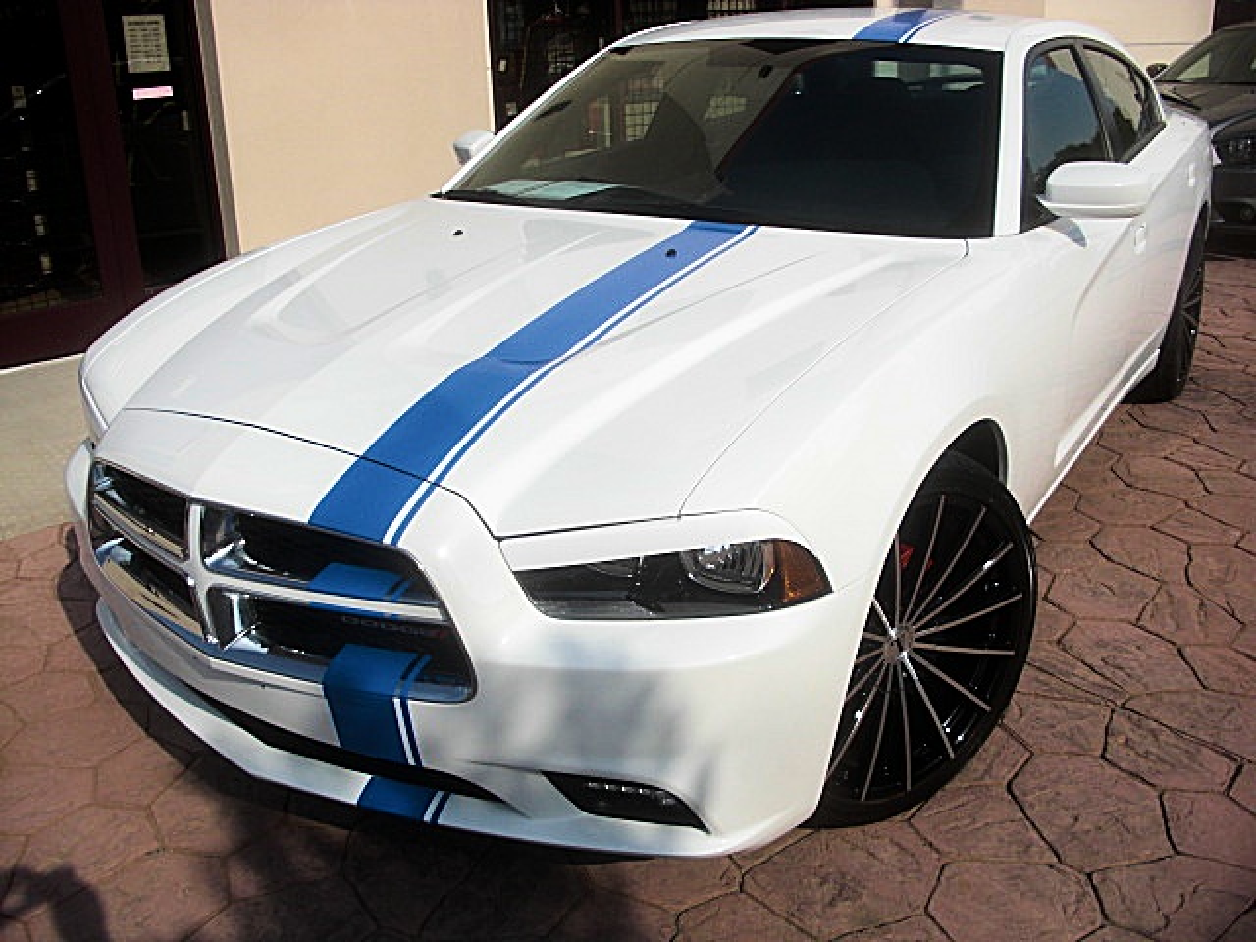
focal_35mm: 36
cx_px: 628
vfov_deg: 39.7
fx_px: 1306
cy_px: 471
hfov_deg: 51.4
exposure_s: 1/200
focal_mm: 6.3
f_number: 7.9
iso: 50
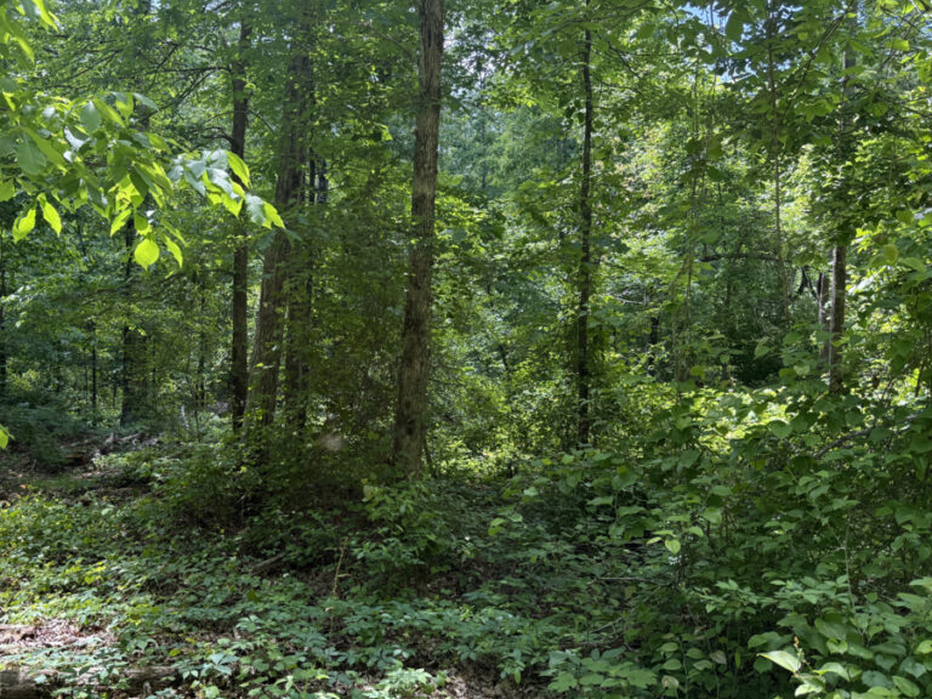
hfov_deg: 56.0
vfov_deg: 44.2
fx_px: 862
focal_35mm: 32
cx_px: 340
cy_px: 352
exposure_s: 1/363
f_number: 1.8
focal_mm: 6.8
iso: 100
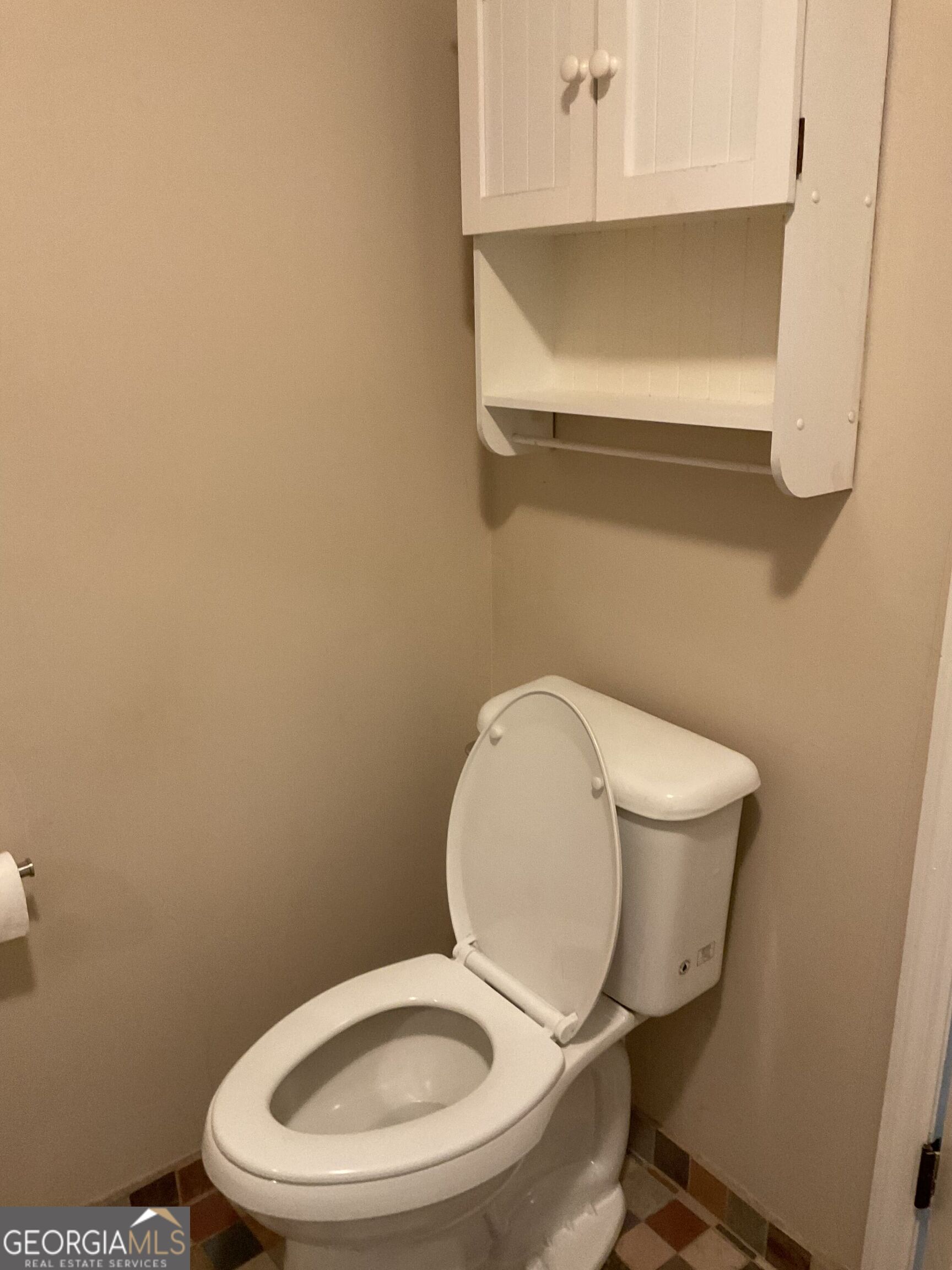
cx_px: 476
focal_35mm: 29
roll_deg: +0.0
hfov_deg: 48.2
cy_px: 635
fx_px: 1063
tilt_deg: -16.0
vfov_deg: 61.7
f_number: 1.8
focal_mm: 3
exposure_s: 1/50
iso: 250
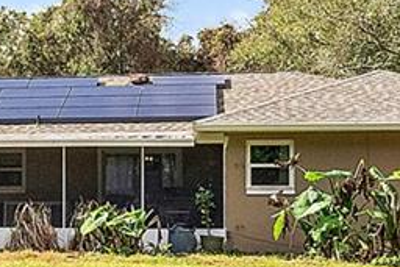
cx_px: 2
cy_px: 175
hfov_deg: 19.8
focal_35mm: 100
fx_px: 1112
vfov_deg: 13.7
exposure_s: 1/2000
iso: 1600
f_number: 8
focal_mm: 16
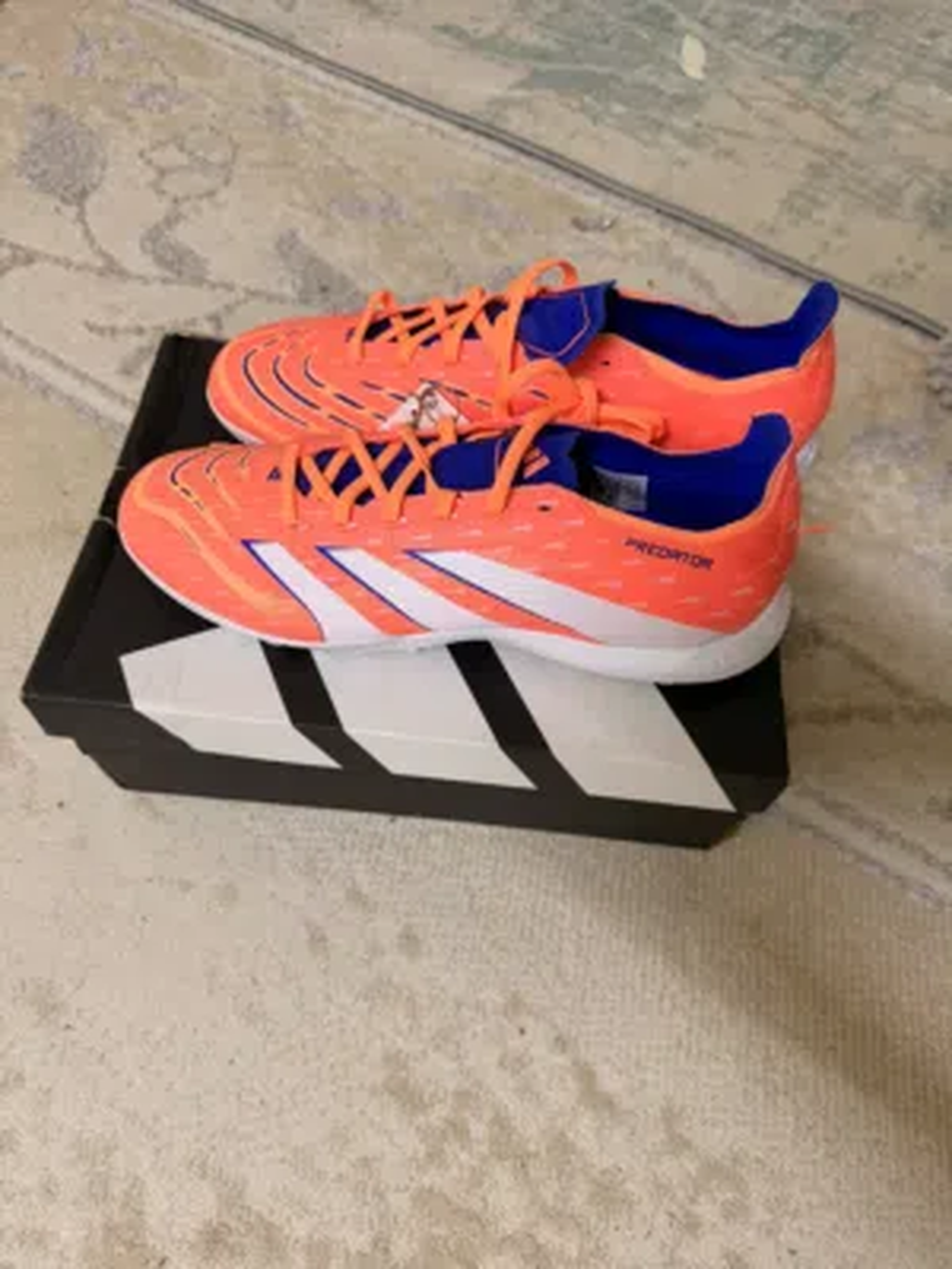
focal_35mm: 24
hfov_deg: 56.8
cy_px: 634
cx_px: 476
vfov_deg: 71.6
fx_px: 880
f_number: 1.78
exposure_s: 1/50
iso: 320
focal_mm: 6.76
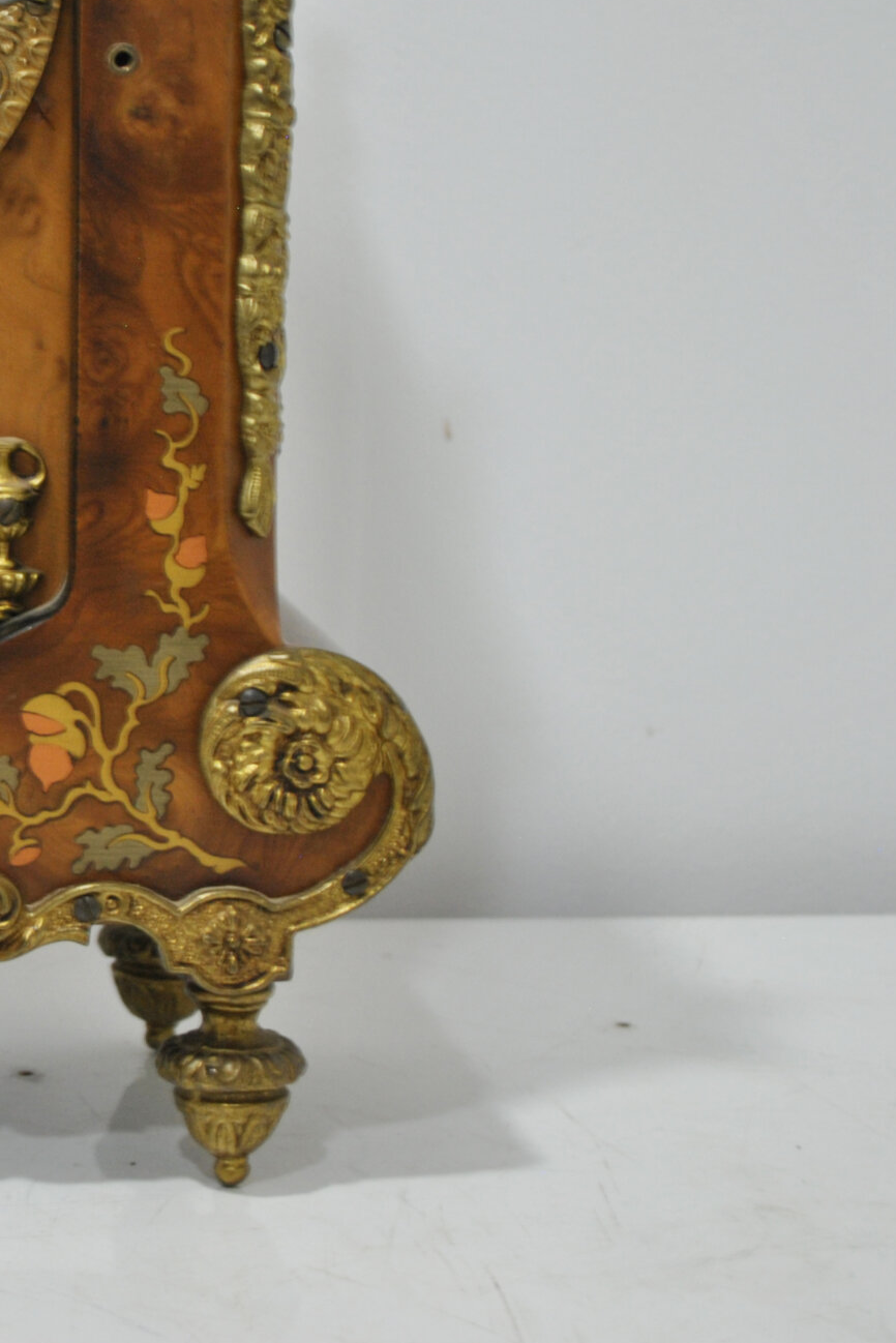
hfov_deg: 16.5
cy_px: 482
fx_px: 2873
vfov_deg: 26.2
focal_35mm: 77
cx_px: -348
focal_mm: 26
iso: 200
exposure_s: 1/13
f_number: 4.2
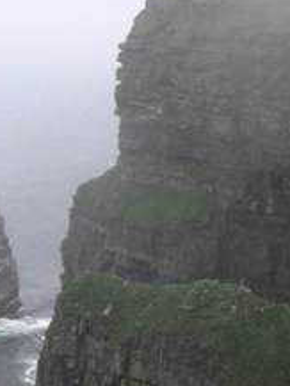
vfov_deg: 18.4
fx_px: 1183
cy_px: 292
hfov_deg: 13.9
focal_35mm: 106
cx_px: 235
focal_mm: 7.5
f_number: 4.8
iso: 64
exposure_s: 1/236
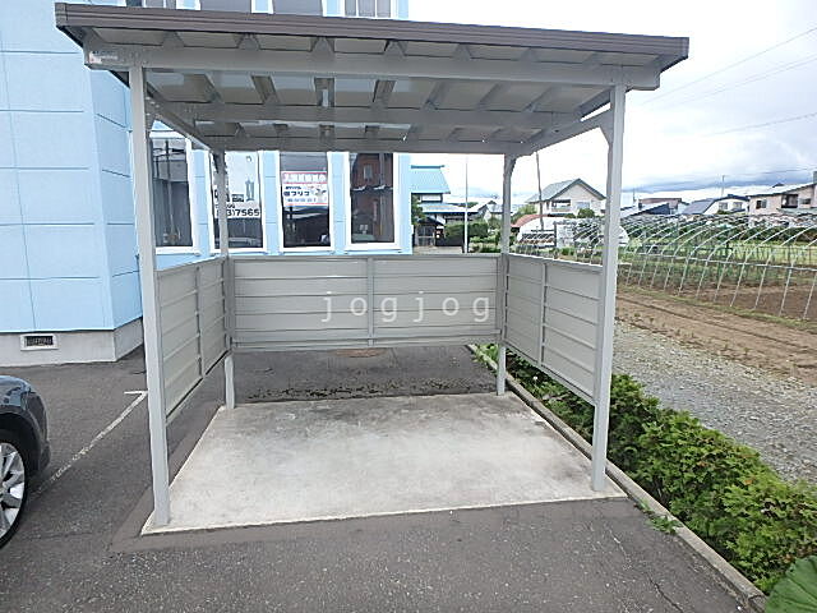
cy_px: 306
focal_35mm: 21
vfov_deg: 63.4
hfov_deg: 79.0
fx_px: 496
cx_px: 408
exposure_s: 1/400
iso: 125
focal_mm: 3.7
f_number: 3.5
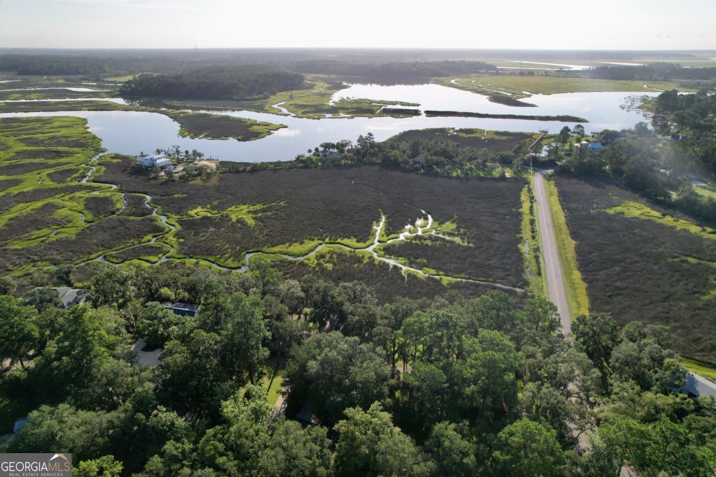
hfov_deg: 78.6
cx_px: 358
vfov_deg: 57.2
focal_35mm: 22
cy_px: 238
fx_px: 438
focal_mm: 8.38
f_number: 2.8
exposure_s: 1/320
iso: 100
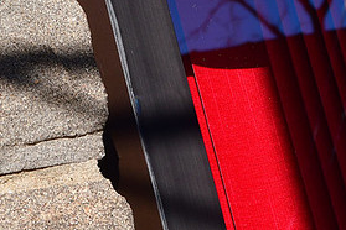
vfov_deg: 4.2
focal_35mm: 323
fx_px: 3104
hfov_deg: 6.4
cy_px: -172
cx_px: 57
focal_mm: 55
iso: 200
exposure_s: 1/250
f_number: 11
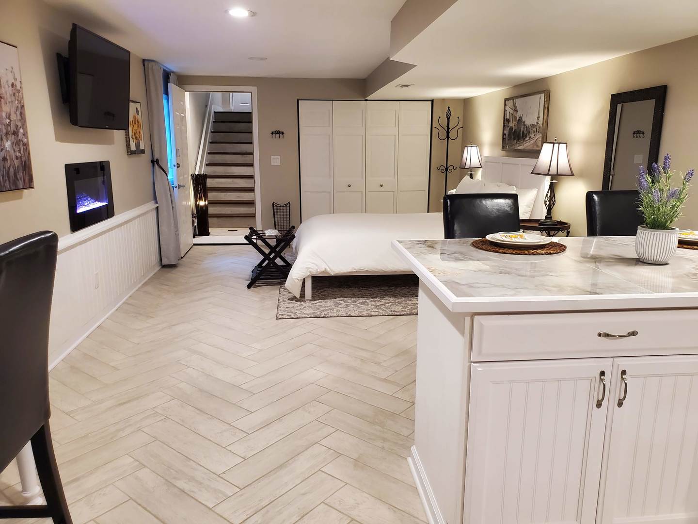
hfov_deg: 67.3
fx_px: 524
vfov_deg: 53.1
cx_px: 349
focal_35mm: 26
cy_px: 262
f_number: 2.4
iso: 320
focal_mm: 4.3
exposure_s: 1/39
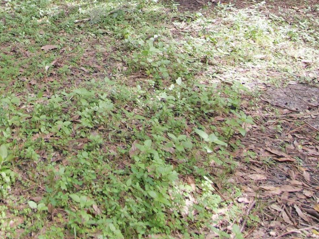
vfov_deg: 24.8
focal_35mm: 48
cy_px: -98
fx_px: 443
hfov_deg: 36.4
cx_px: 13
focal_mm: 8
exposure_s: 1/125
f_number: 2.2
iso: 100
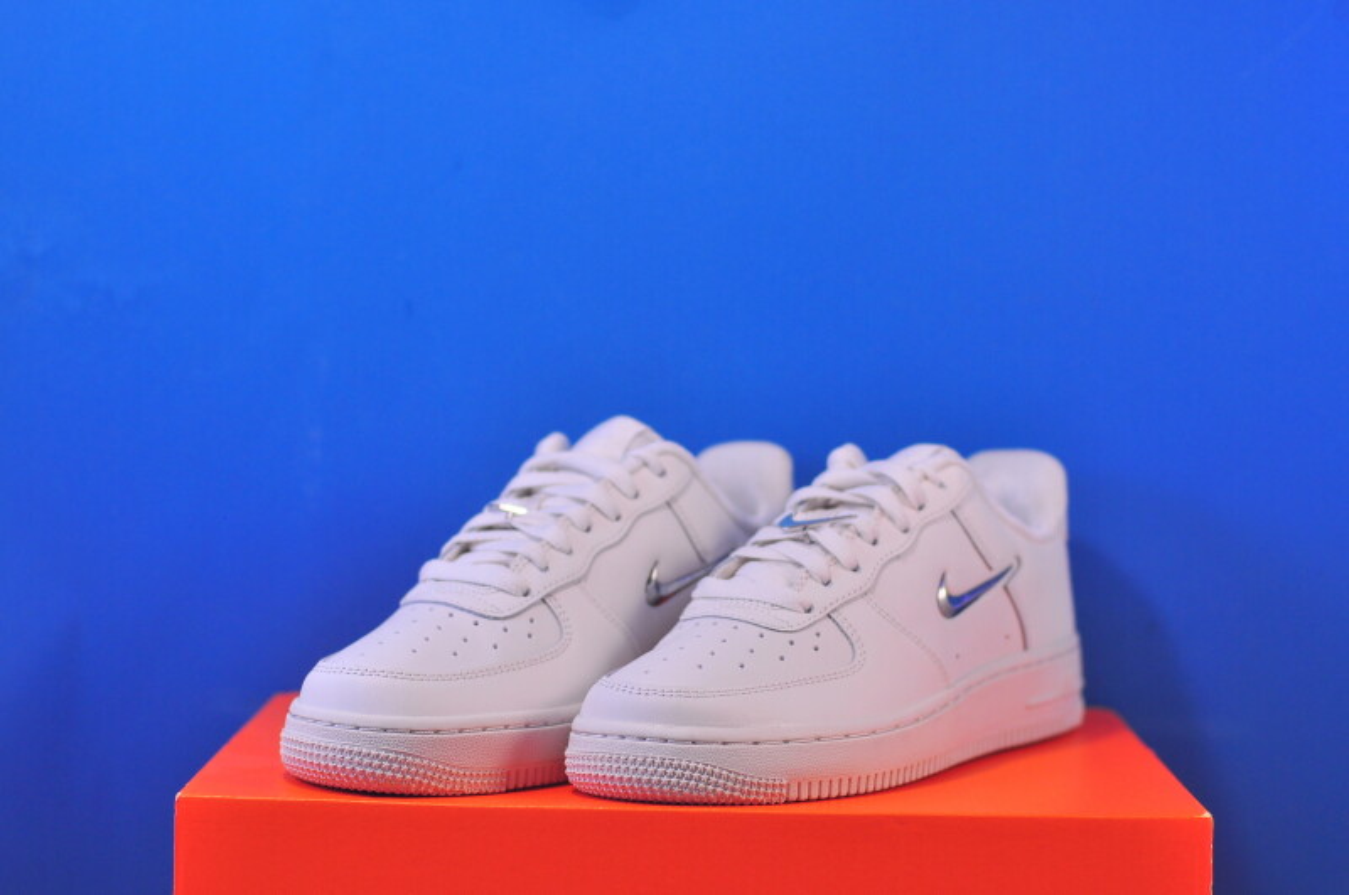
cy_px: 448
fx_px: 2806
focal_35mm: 75
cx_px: 674
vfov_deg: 18.1
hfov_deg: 27.0
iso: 250
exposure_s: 1/320
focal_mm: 50
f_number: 2.5
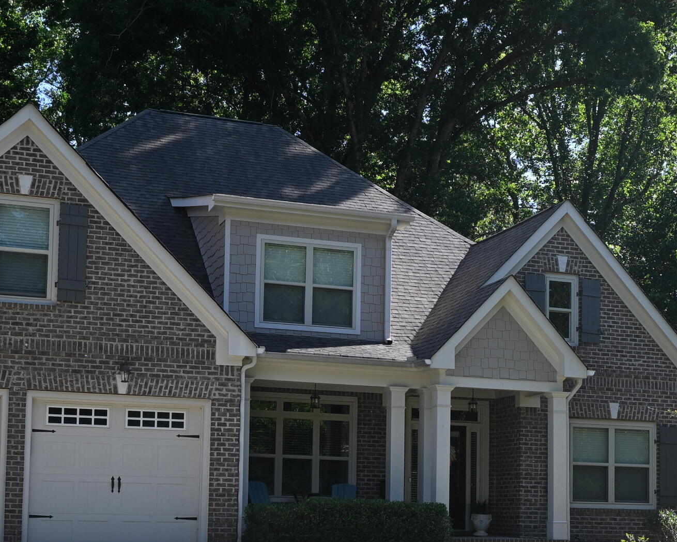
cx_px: 389
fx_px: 1322
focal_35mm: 66
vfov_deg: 22.8
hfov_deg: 28.7
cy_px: 429
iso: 100
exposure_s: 1/250
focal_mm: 20
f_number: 5.6
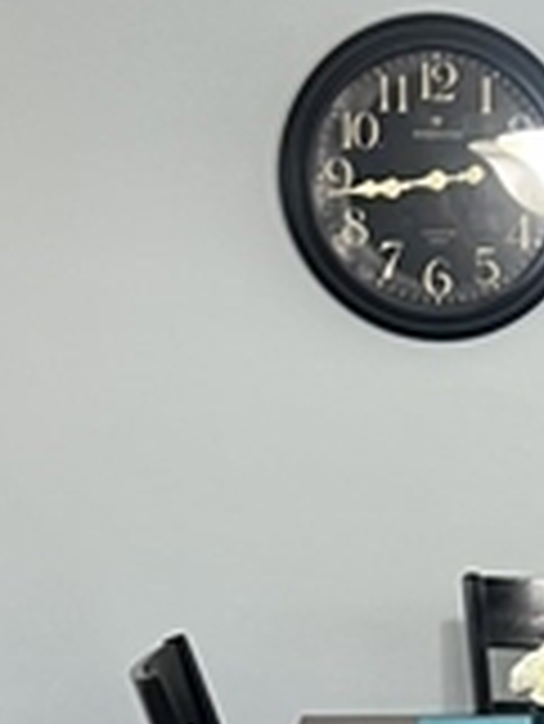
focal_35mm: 124
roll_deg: -1.1
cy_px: 908
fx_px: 2595
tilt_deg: -14.8
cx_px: 746
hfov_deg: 11.6
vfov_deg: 15.2
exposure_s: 1/60
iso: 200
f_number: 1.5
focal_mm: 5.7
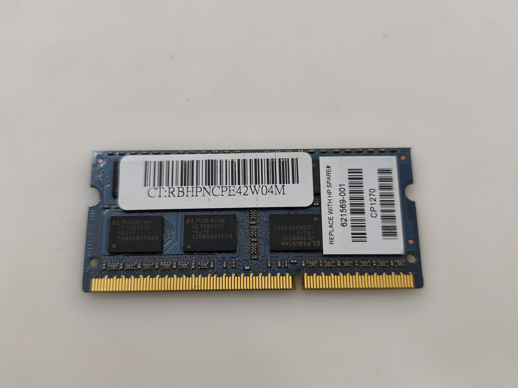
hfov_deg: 52.6
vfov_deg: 40.7
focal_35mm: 35
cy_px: 194
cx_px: 259
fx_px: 524
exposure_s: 1/50
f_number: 1.6
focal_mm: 6.57
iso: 400
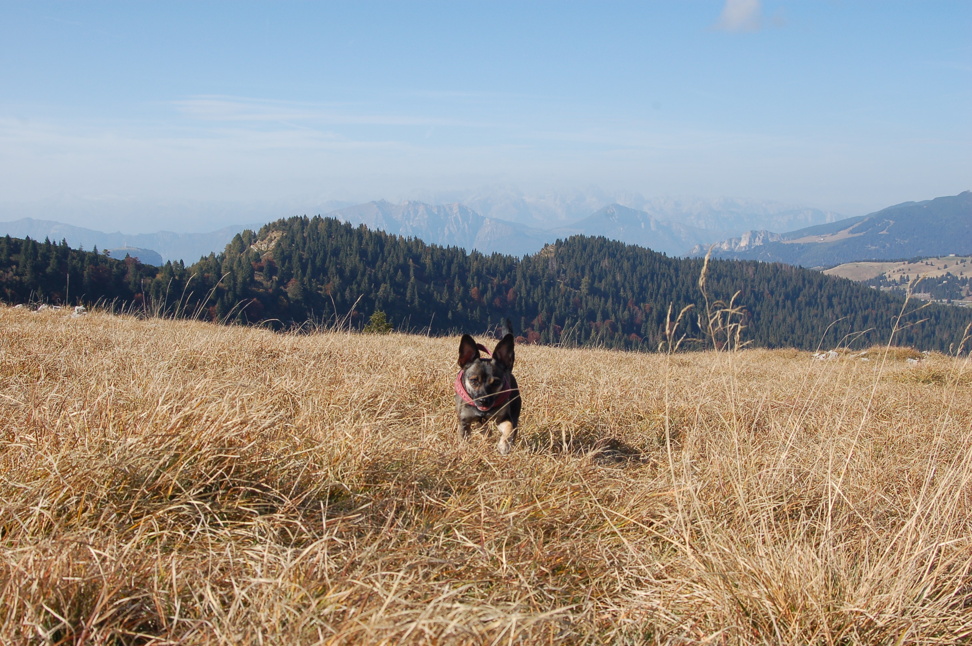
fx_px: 1133
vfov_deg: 31.8
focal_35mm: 42
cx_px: 486
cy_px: 323
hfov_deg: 46.4
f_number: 10
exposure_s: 1/250
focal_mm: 28
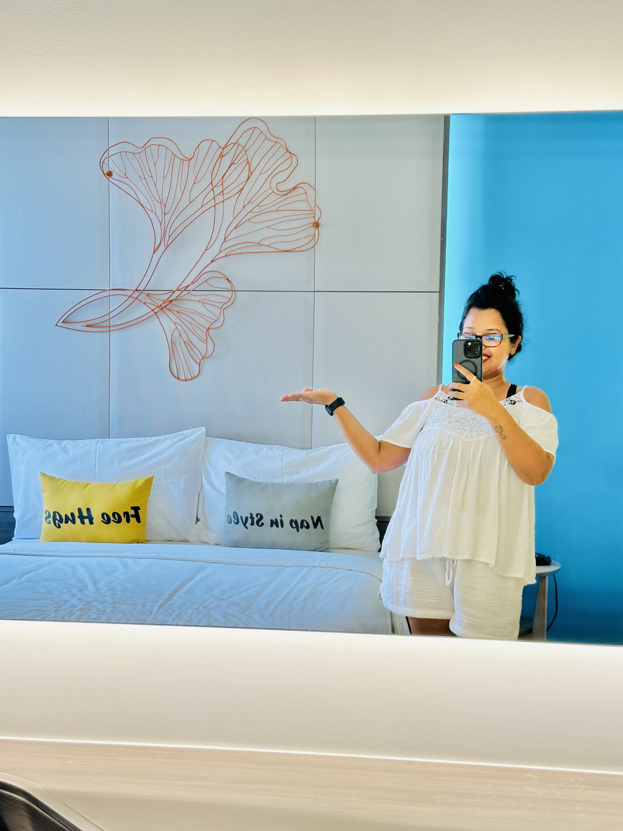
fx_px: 1151
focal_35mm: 48
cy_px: 416
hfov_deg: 30.3
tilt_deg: -2.9
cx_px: 312
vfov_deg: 39.7
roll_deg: -1.1
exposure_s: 1/50
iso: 50
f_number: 1.78
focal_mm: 6.86
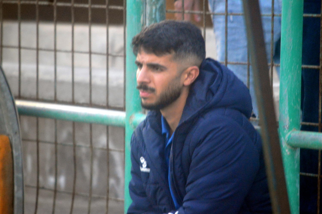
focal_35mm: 450
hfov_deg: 4.6
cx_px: 161
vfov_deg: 3.1
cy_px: 107
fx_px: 4022
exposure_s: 1/125
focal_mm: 300
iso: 3200
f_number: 6.3
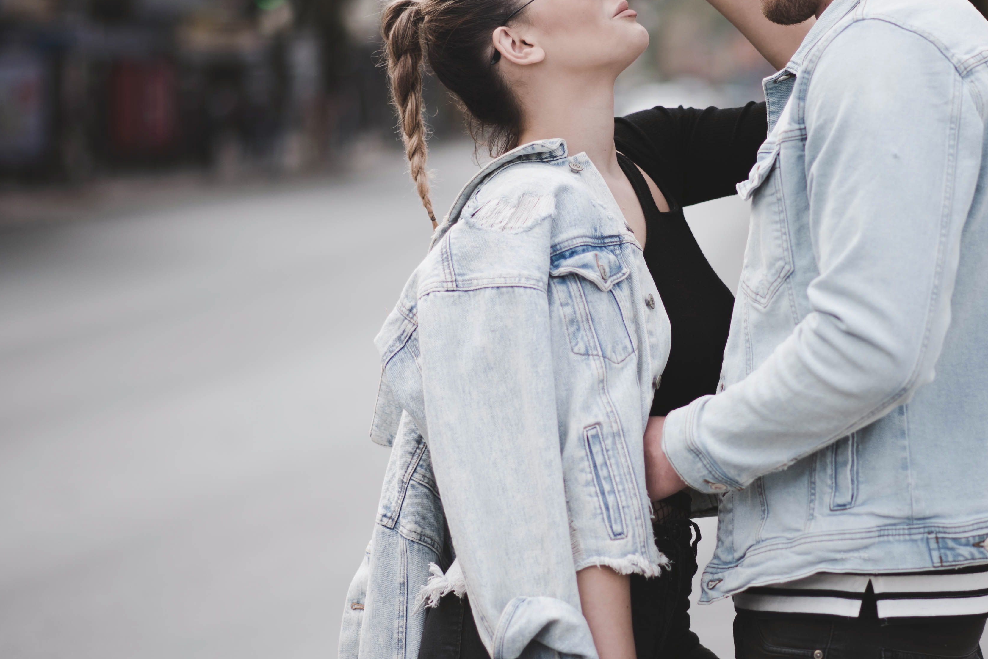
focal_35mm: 154
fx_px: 4228
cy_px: 317
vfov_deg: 8.9
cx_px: 637
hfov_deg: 13.3
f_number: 1.8
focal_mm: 85
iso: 100
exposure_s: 1/1250
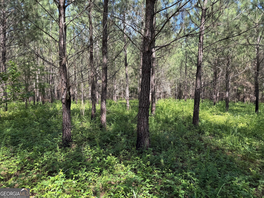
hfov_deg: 71.6
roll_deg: -0.1
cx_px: 132
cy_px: 99
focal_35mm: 24
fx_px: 183
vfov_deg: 56.8
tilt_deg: -3.1
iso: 80
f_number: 1.78
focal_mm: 6.76
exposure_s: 1/484
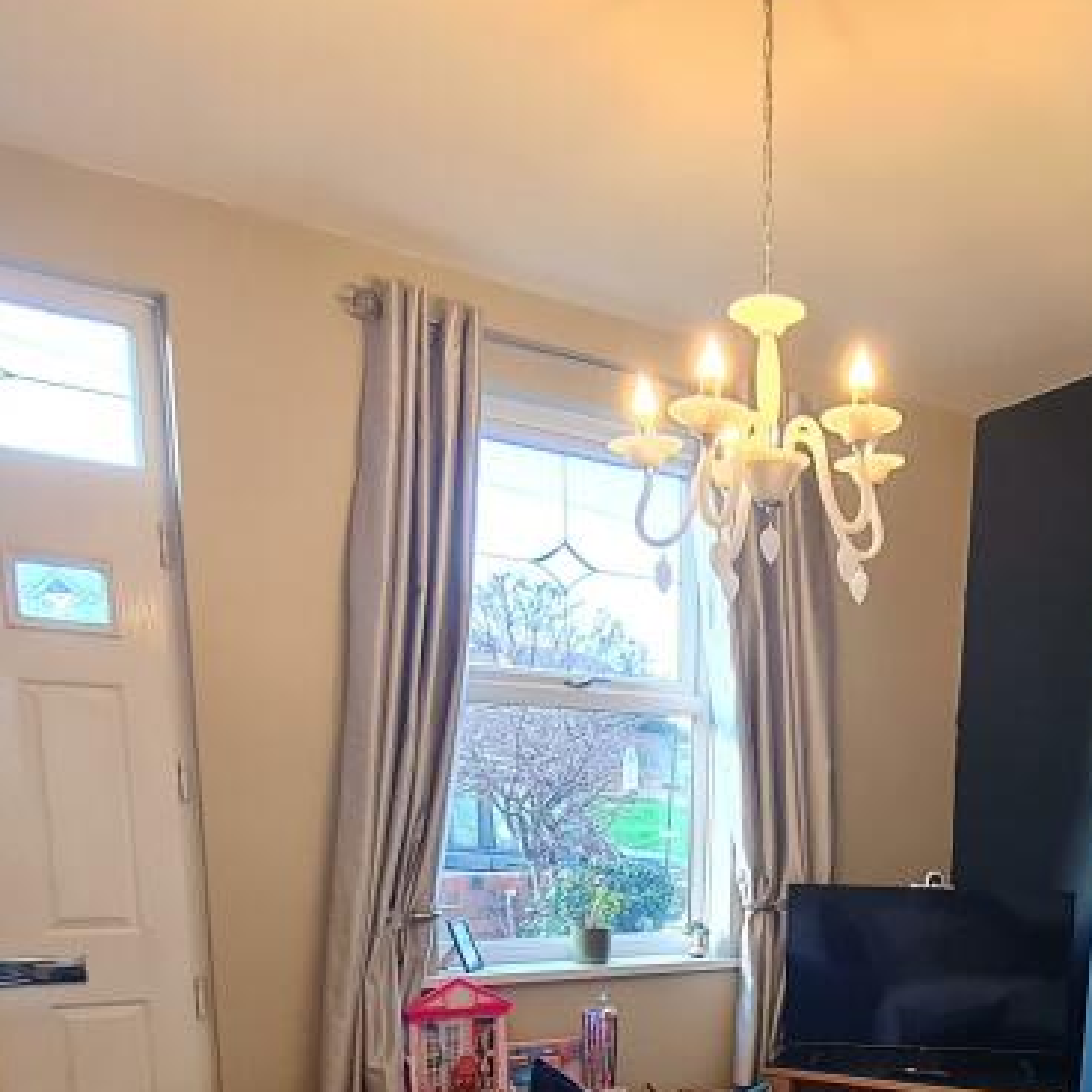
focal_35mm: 32
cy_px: 1056
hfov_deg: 49.3
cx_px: 801
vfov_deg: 44.6
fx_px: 1142
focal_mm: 1.74
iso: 200
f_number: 2.2
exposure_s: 1/50
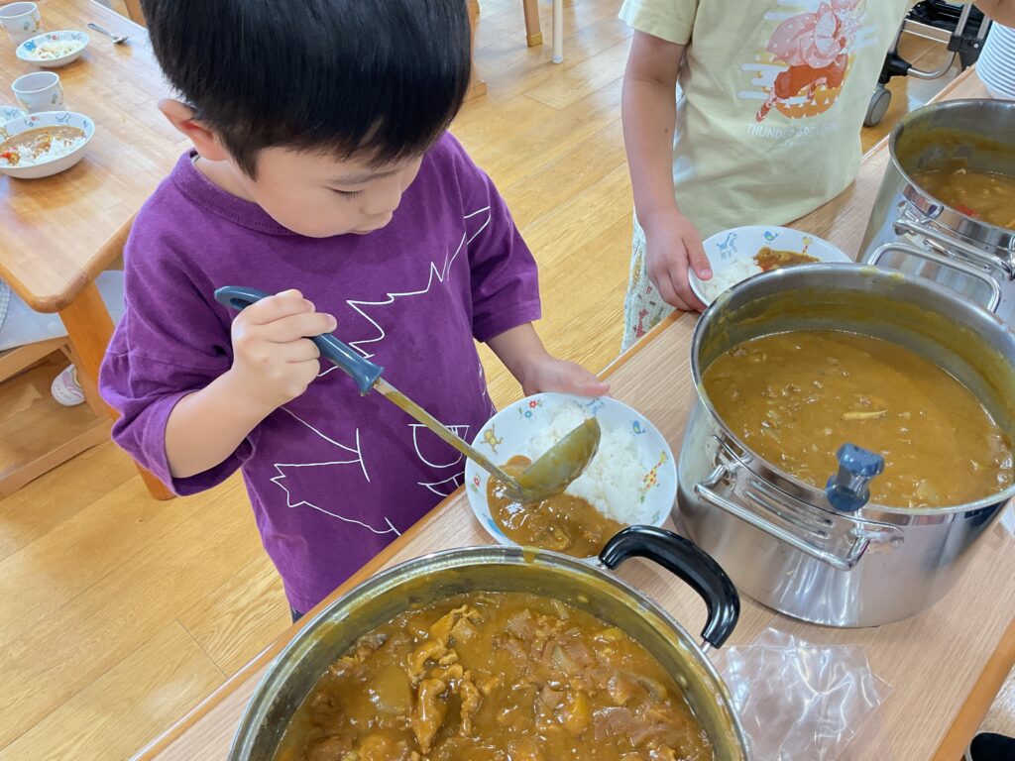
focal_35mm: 29
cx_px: 508
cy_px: 380
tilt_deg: -46.4
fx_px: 850
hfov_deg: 61.7
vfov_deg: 48.2
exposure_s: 1/60
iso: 50
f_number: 1.8
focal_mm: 3
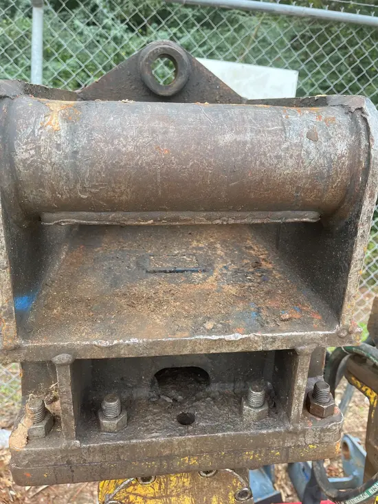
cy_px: 252
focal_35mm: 26
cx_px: 189
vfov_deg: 67.3
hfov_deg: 53.1
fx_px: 378
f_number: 1.6
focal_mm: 5.1
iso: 50
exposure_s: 1/170
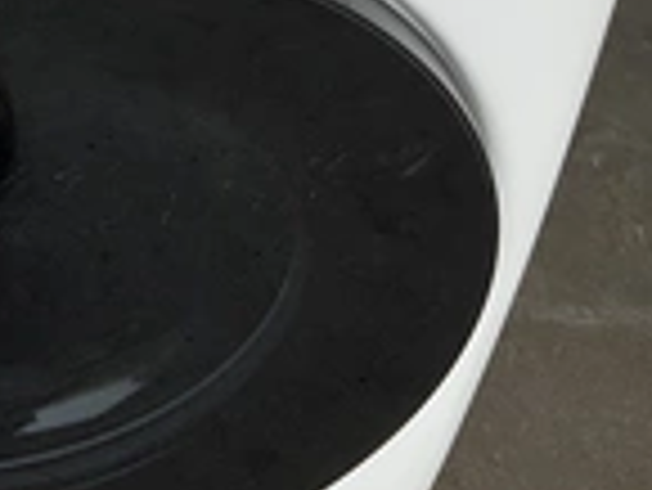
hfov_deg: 23.2
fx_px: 1508
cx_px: -22
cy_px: -171
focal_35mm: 80
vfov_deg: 17.2
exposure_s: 1/391
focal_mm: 3
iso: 25
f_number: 1.8
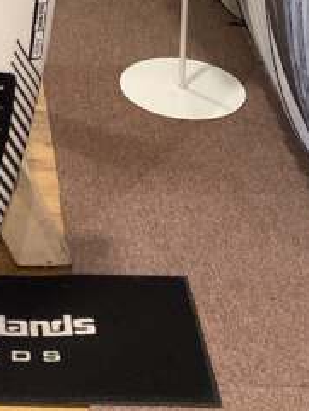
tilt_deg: -13.8
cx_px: -85
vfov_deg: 16.8
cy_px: -258
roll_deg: +0.1
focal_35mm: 103
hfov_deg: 13.9
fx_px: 1225
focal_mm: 3.3
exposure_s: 1/60
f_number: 2.4
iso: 80
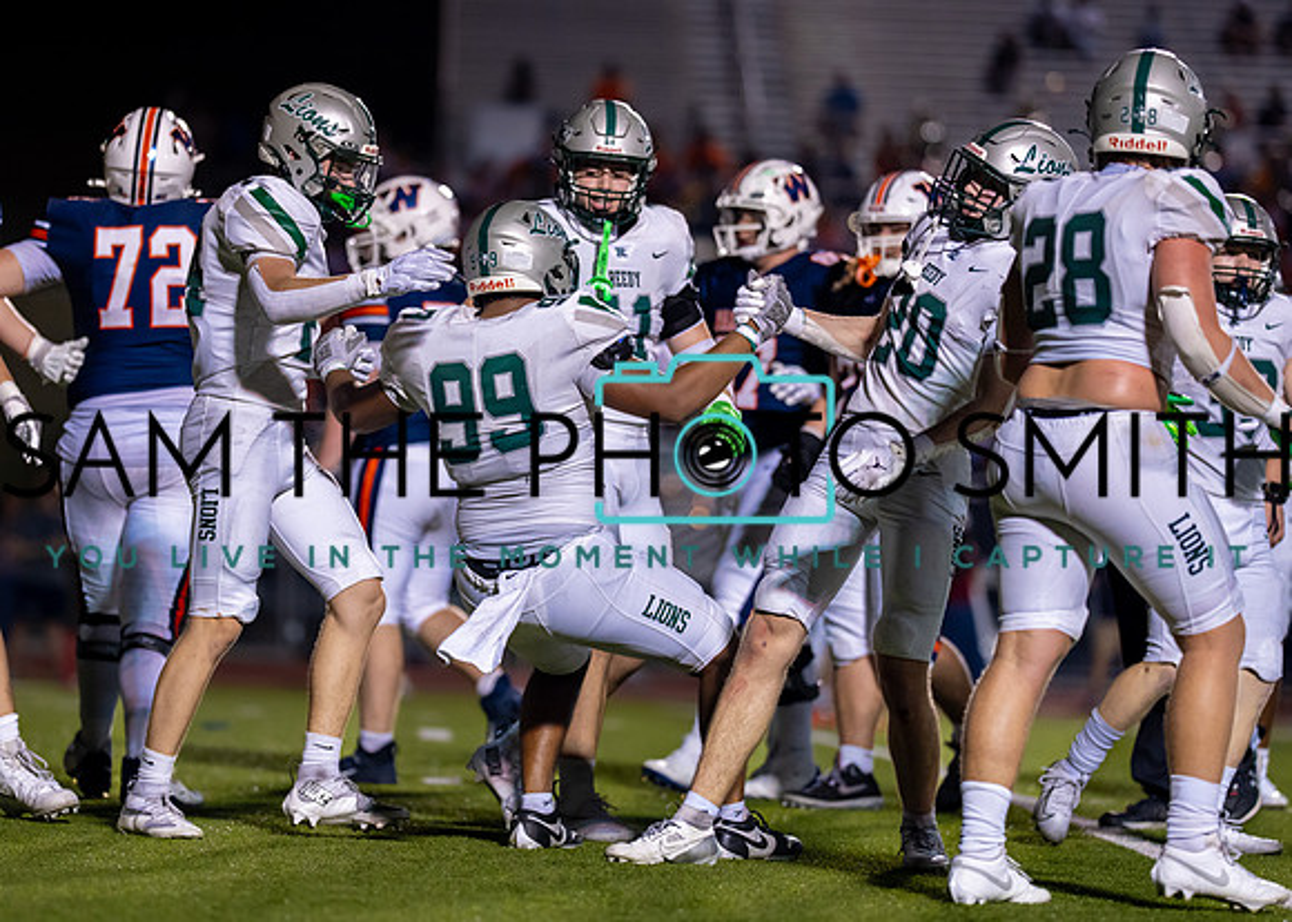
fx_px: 6761
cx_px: 515
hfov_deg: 10.9
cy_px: 451
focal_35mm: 184
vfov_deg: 7.8
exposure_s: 1/1000
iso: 1250
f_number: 1.8
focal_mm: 135
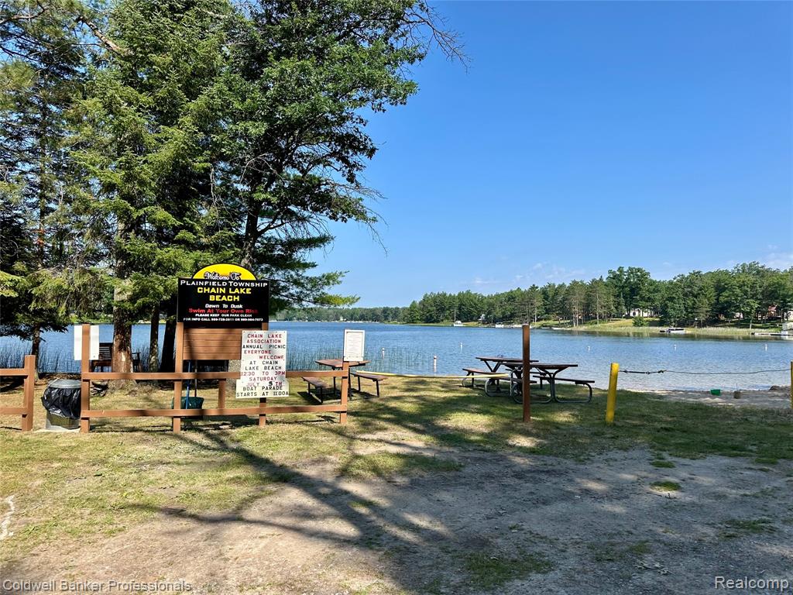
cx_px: 396
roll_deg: +0.2
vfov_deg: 56.8
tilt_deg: +1.7
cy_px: 298
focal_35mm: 24
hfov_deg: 71.6
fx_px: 550
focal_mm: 6.86
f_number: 1.78
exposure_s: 1/3356
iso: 80
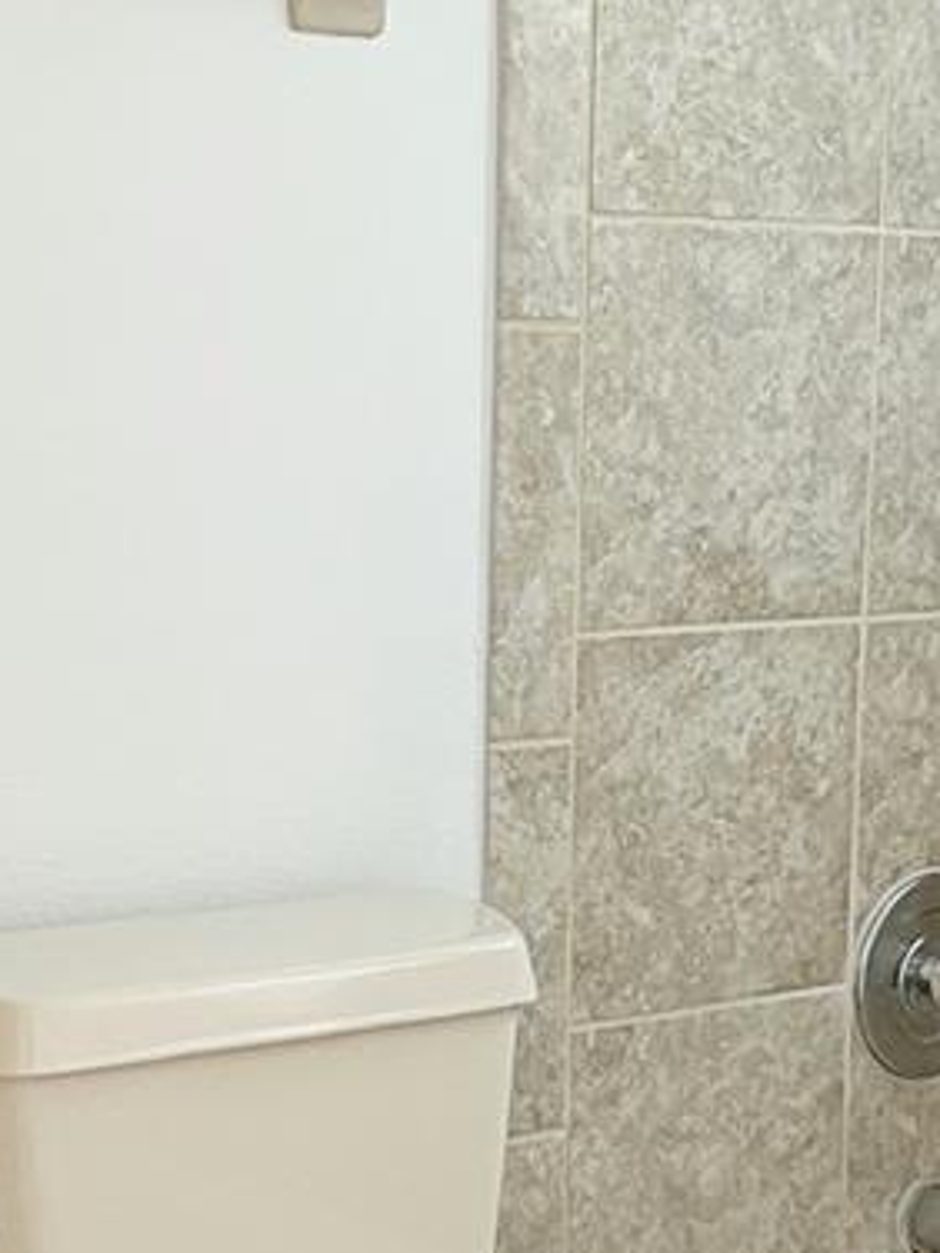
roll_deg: -0.3
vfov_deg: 23.3
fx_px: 3005
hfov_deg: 17.8
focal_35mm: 83
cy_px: 956
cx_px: 423
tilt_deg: -10.2
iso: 100
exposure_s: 1/60
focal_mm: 5.7
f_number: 1.5
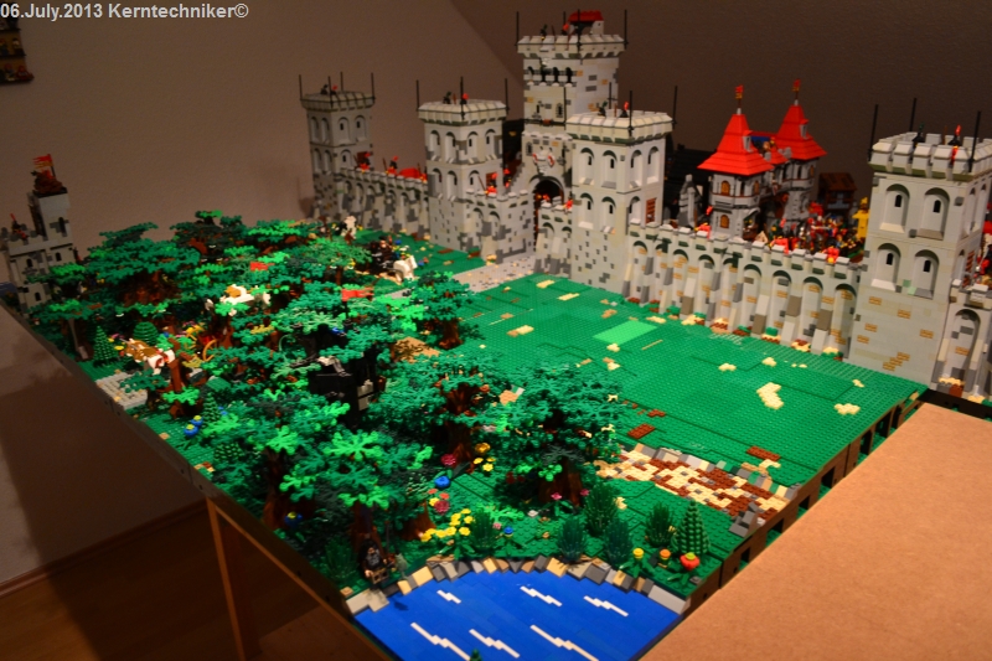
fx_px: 744
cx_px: 496
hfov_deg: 67.4
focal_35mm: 27
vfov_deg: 47.9
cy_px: 330
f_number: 3.5
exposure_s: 1/13
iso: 800
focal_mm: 18
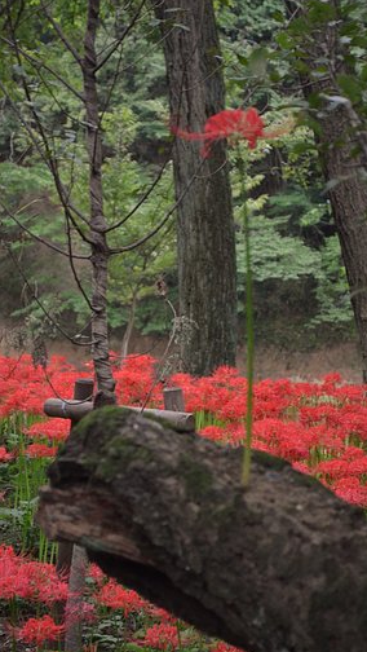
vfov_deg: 24.3
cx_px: 156
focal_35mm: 88
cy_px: 329
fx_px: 1512
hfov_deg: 13.8
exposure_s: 1/30
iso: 3200
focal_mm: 55
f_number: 5.6
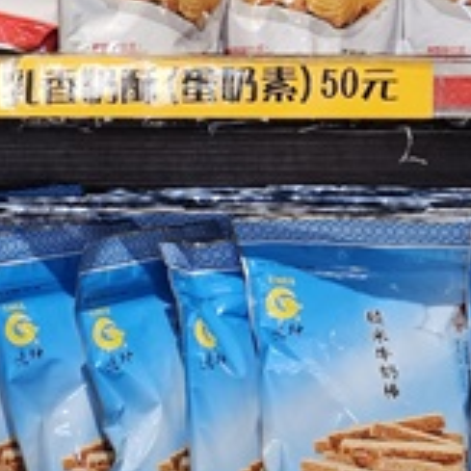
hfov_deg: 13.4
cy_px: 194
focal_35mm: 125
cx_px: -144
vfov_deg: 13.9
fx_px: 1924
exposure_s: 1/170
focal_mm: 5.4
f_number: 1.8
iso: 500
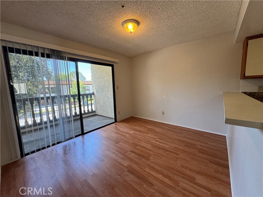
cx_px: 132
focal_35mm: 14
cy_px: 98
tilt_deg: -6.8
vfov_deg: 85.7
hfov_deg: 102.1
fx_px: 106
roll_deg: +1.7
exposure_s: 1/120
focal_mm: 2.22
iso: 125
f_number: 2.2
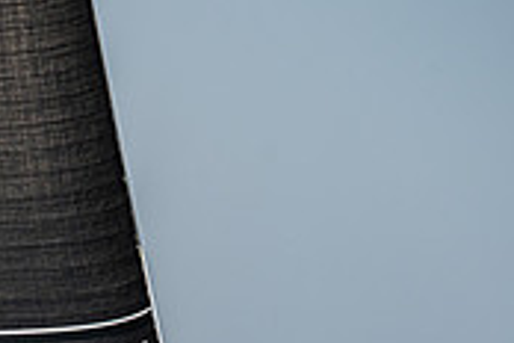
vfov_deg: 1.8
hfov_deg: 2.7
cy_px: 509
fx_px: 10936
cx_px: -168
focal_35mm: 766
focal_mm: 210
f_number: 8
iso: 500
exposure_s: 1/2000
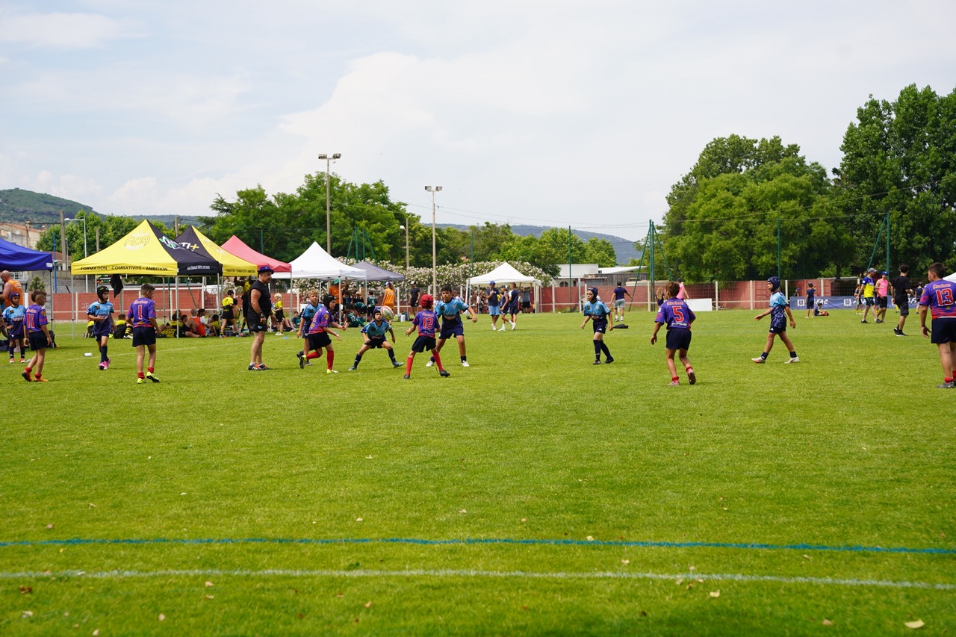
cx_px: 478
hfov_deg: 28.8
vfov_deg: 19.5
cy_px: 318
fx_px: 1859
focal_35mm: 70
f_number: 5
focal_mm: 70
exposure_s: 1/500
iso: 100
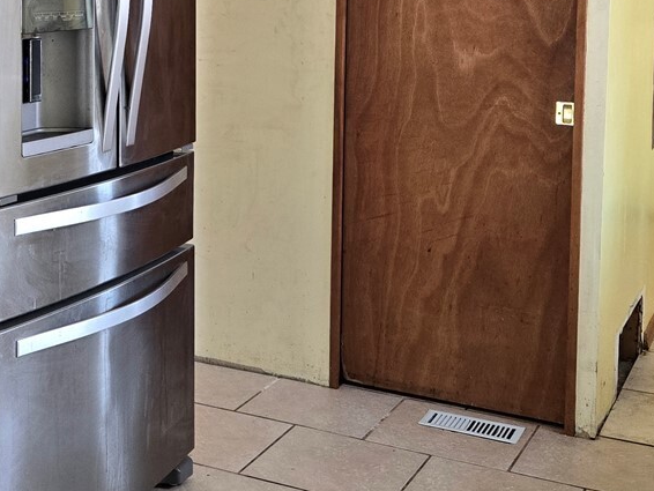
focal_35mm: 65
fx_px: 1229
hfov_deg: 29.0
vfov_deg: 22.0
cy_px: 29
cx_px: 106
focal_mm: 5.4
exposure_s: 1/120
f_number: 1.8
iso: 250
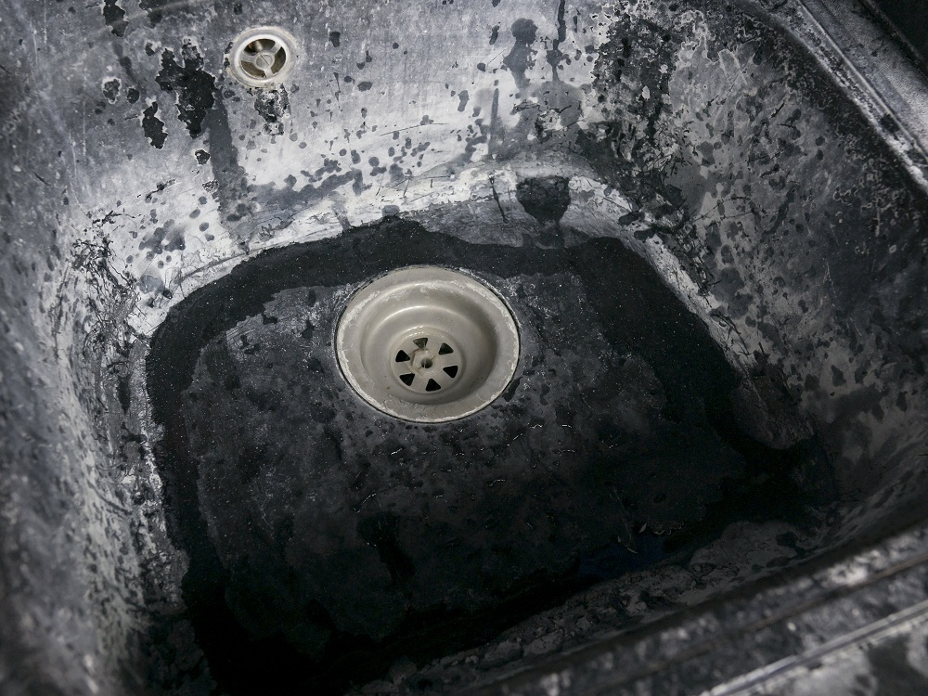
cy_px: 348
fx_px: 858
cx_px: 464
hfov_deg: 56.8
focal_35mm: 32
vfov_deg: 44.2
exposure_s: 1/60
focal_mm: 16
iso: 400
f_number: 3.2
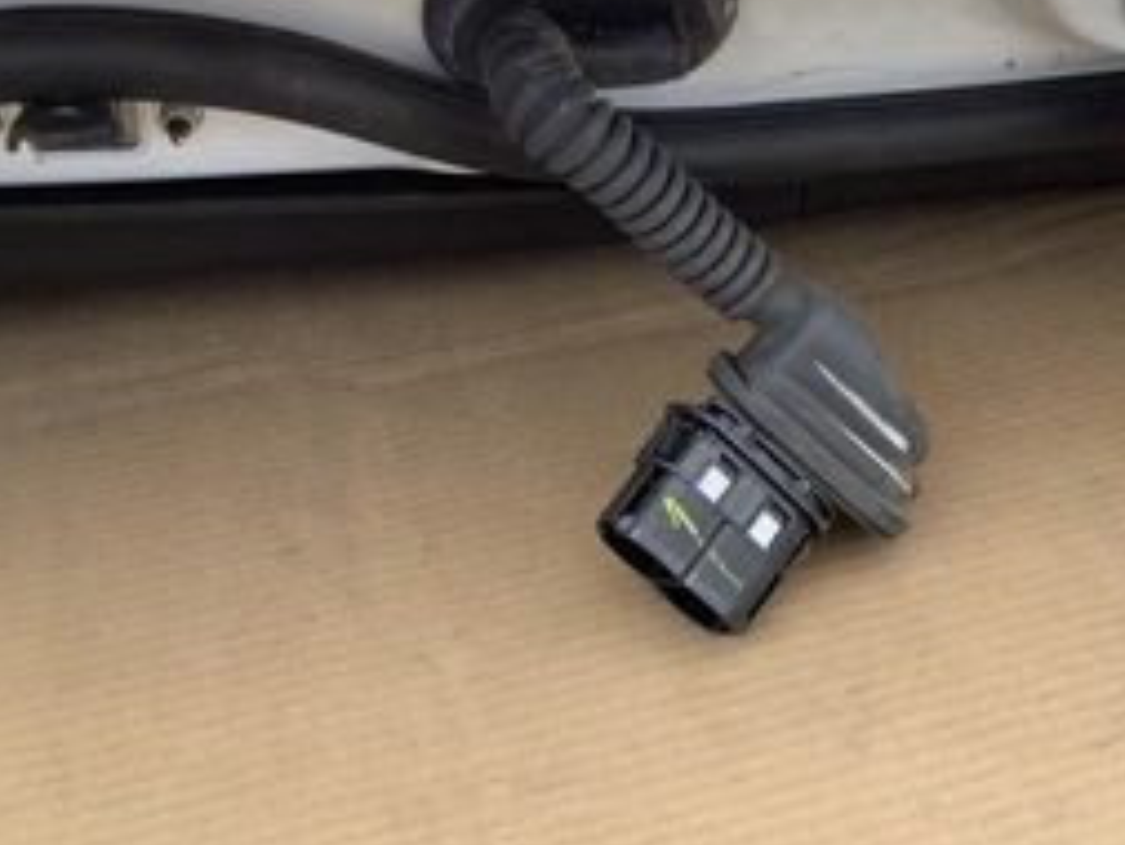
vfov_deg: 29.7
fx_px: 1593
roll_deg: +0.8
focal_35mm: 49
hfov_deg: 38.6
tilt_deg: -40.0
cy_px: 418
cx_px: 703
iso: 25
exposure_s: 1/382
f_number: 2.4
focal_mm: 3.3
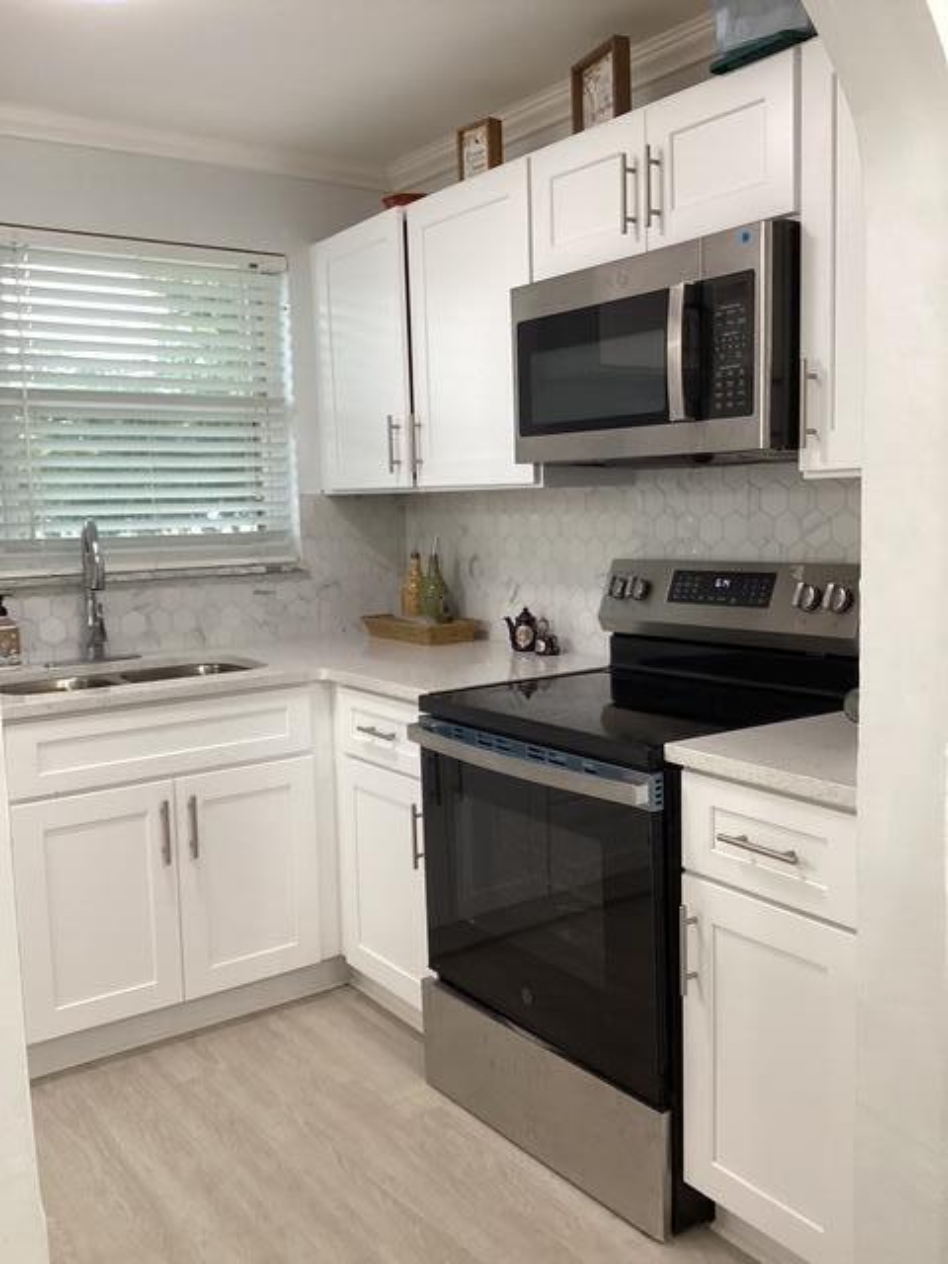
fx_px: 1132
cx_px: 474
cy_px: 632
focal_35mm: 31
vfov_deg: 58.4
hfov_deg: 45.4
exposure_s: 1/60
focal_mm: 3.3
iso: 200
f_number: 2.4
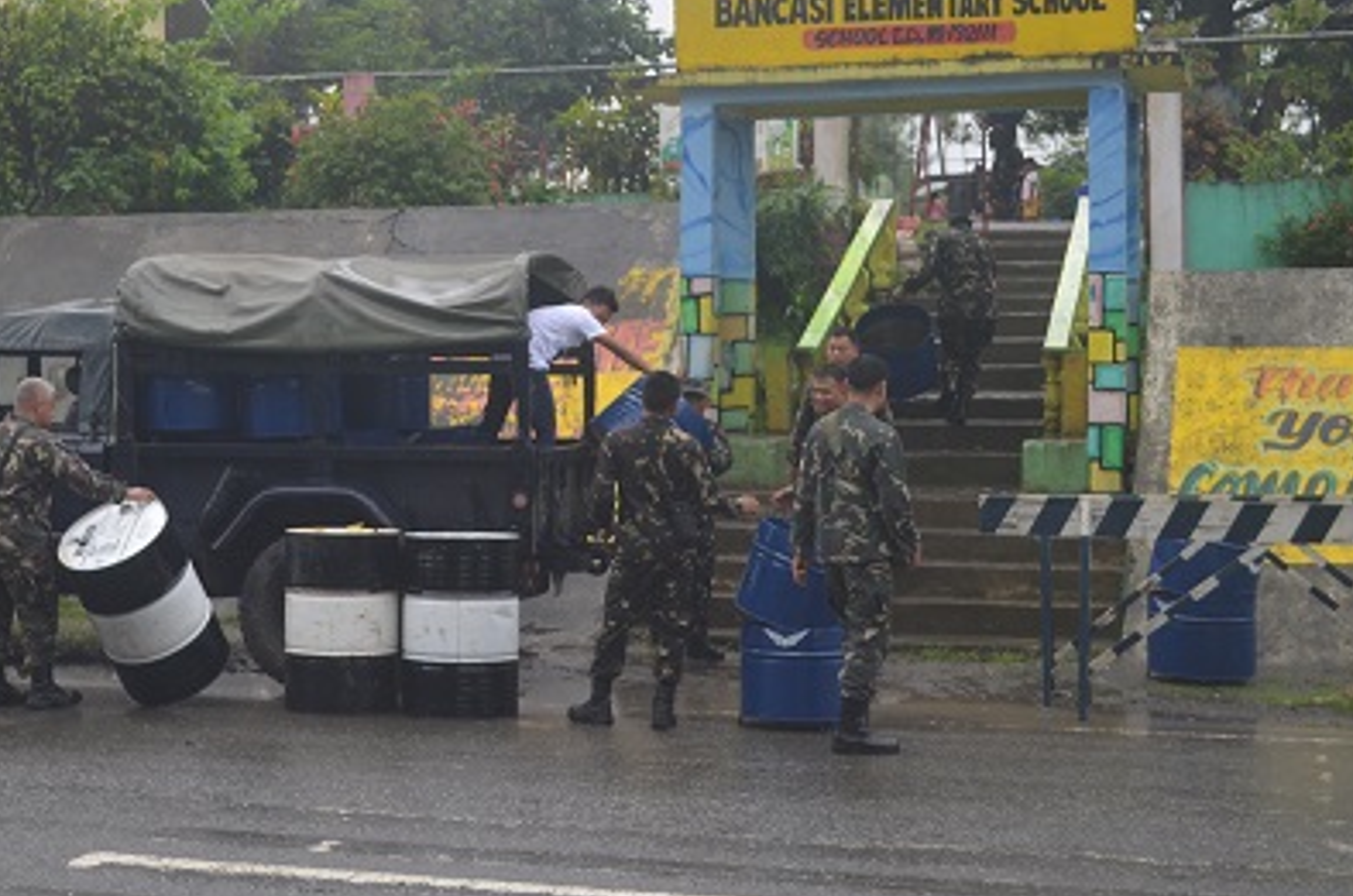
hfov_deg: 31.0
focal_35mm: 64
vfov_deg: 21.1
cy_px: 314
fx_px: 2400
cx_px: 361
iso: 400
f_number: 4.8
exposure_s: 1/1000
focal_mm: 28
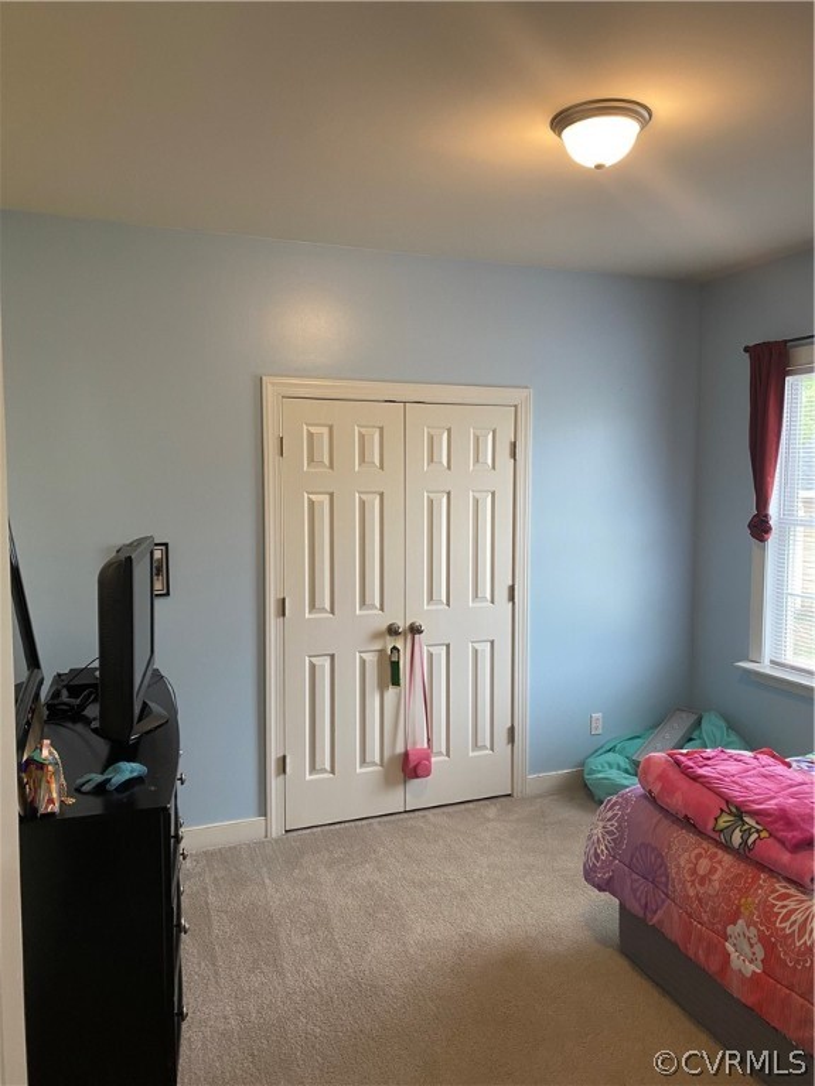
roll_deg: +0.1
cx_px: 408
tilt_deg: -4.8
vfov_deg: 67.3
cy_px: 543
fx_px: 816
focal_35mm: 26
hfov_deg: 53.1
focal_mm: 4.25
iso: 100
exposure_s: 1/60
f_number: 1.8
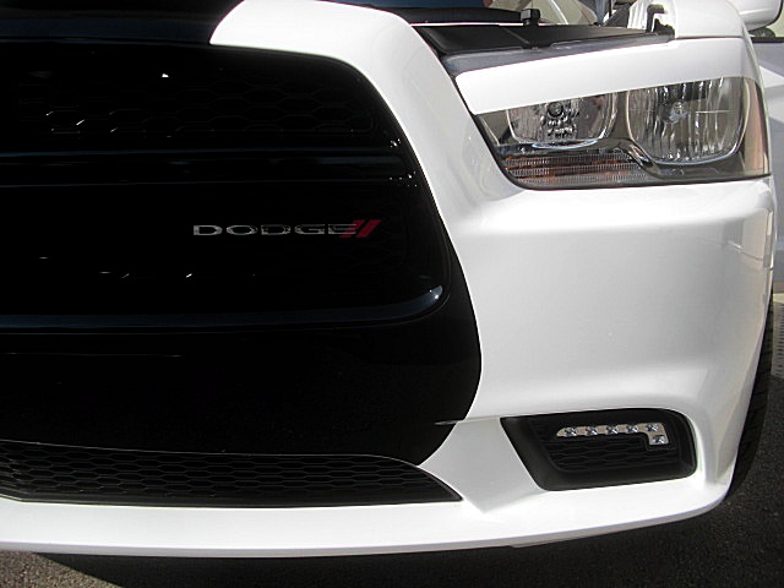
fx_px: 815
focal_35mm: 36
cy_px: 294
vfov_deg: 39.7
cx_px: 392
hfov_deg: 51.4
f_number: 2.8
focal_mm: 6.3
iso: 50
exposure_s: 1/1000
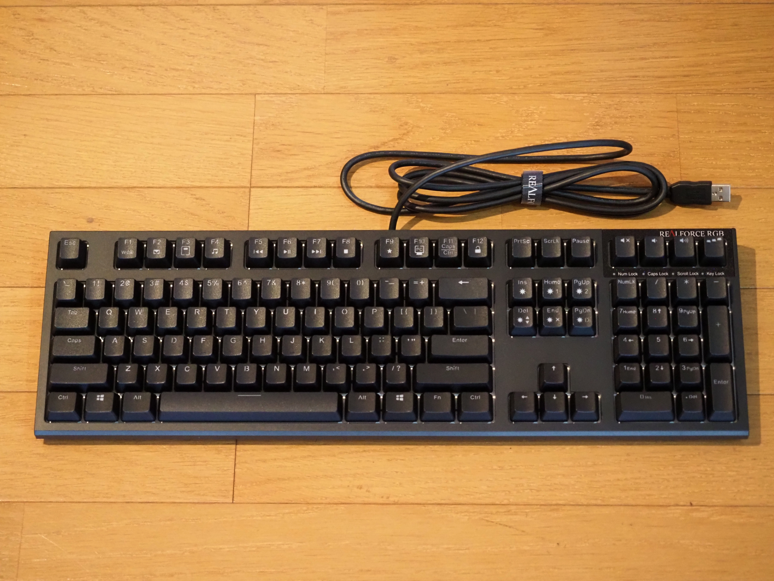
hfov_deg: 24.4
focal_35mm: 80
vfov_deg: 18.4
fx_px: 1789
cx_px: 387
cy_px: 290
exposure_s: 1/80
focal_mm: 40
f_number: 2.8
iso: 6400
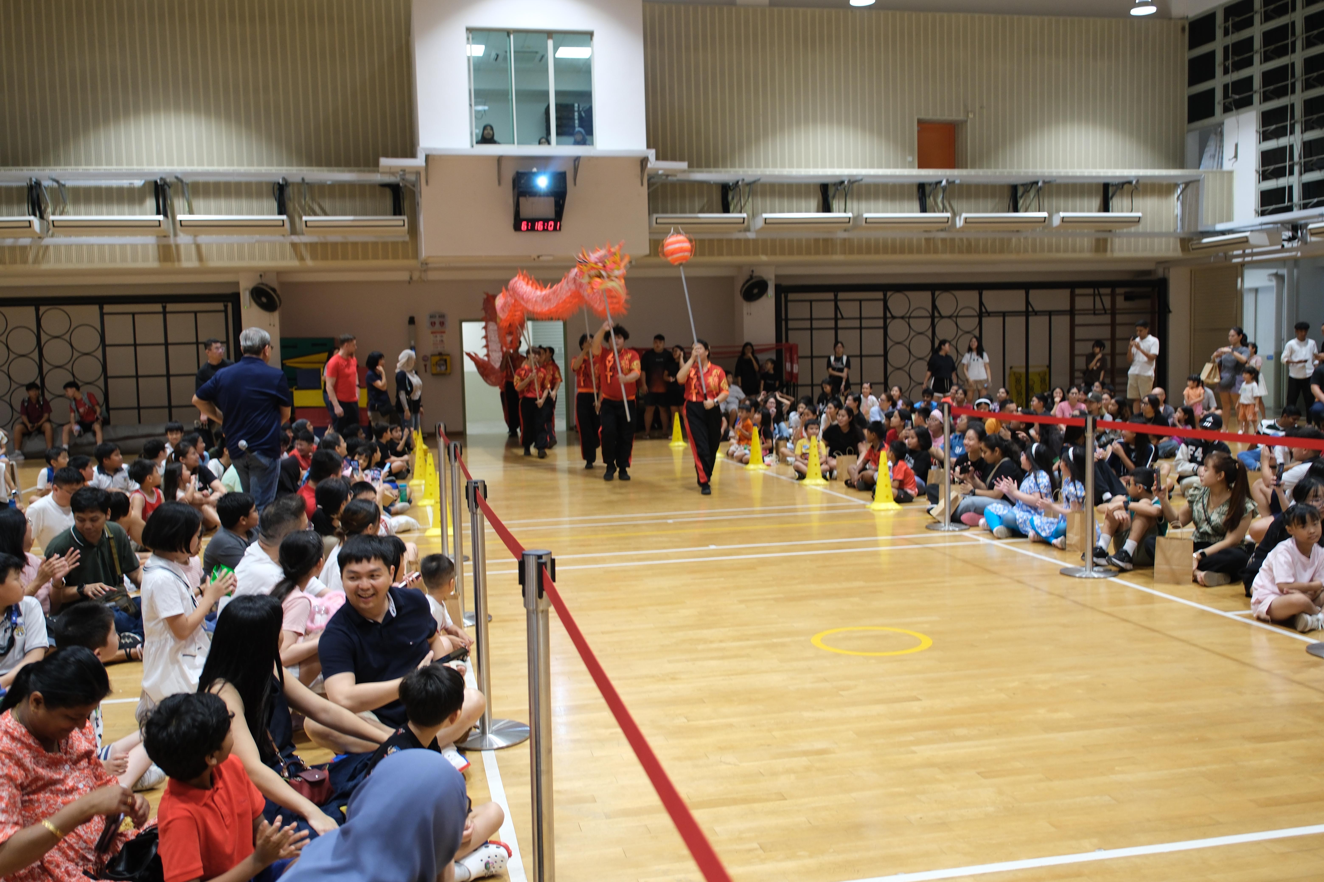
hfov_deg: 57.2
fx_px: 1214
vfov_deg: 40.0
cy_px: 441
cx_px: 662
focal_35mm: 33
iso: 640
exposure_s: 1/100
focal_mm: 21.7
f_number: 2.8
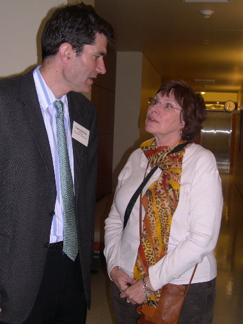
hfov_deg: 30.2
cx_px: 96
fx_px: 449
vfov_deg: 39.6
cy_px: 176
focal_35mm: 48
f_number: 2.8
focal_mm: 8
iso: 100
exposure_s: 1/60
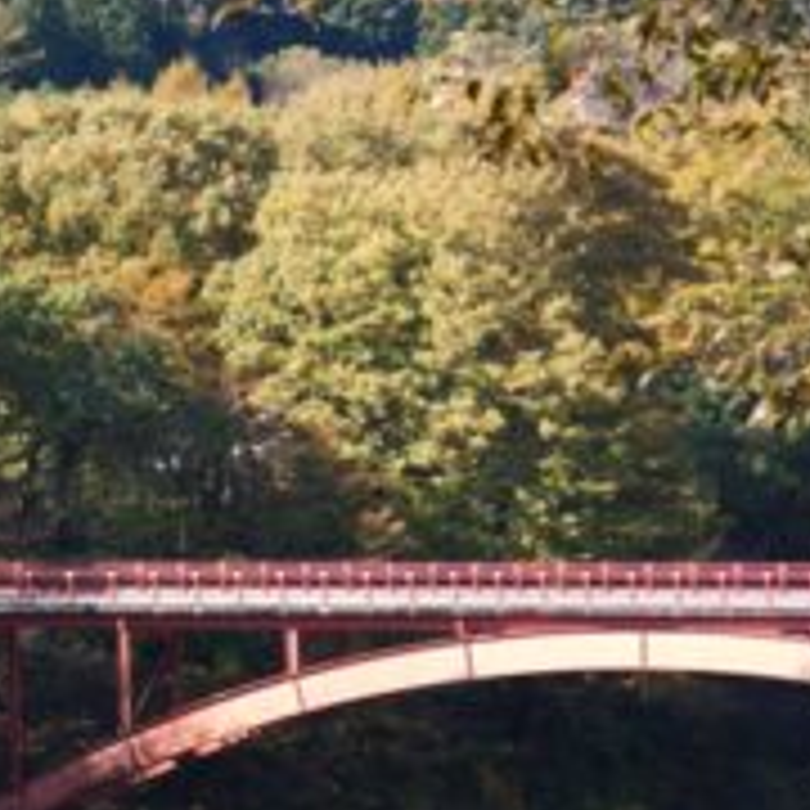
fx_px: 6301
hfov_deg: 7.3
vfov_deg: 7.4
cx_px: 621
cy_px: 500
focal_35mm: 238
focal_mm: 70
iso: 100
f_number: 5.6
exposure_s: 1/125
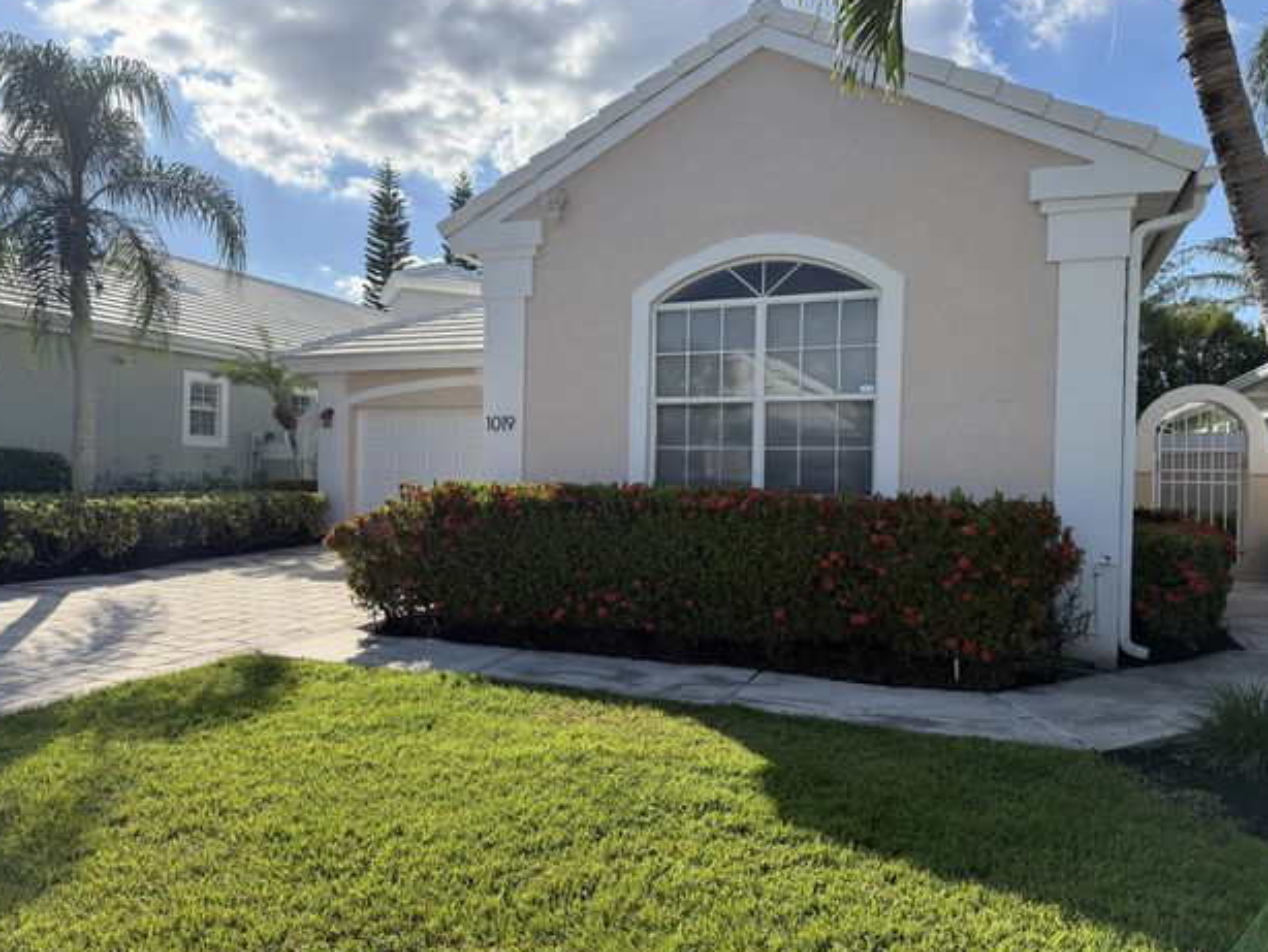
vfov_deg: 54.9
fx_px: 916
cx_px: 632
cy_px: 469
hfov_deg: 69.4
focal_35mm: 25
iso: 100
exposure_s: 1/5319
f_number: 1.78
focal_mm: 6.76
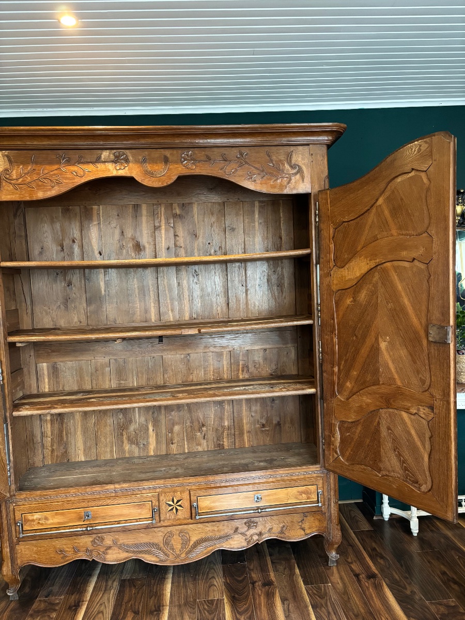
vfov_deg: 67.3
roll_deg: +1.9
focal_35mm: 26
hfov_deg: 53.1
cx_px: 232
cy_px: 310
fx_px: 466
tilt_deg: -3.0
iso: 500
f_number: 1.6
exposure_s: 1/60
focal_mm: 5.96
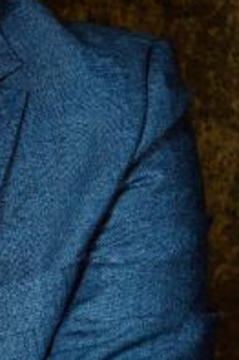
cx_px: -160
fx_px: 1975
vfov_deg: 10.4
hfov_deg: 6.8
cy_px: 267
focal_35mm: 198
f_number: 5.6
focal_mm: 38
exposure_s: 1/250
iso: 100
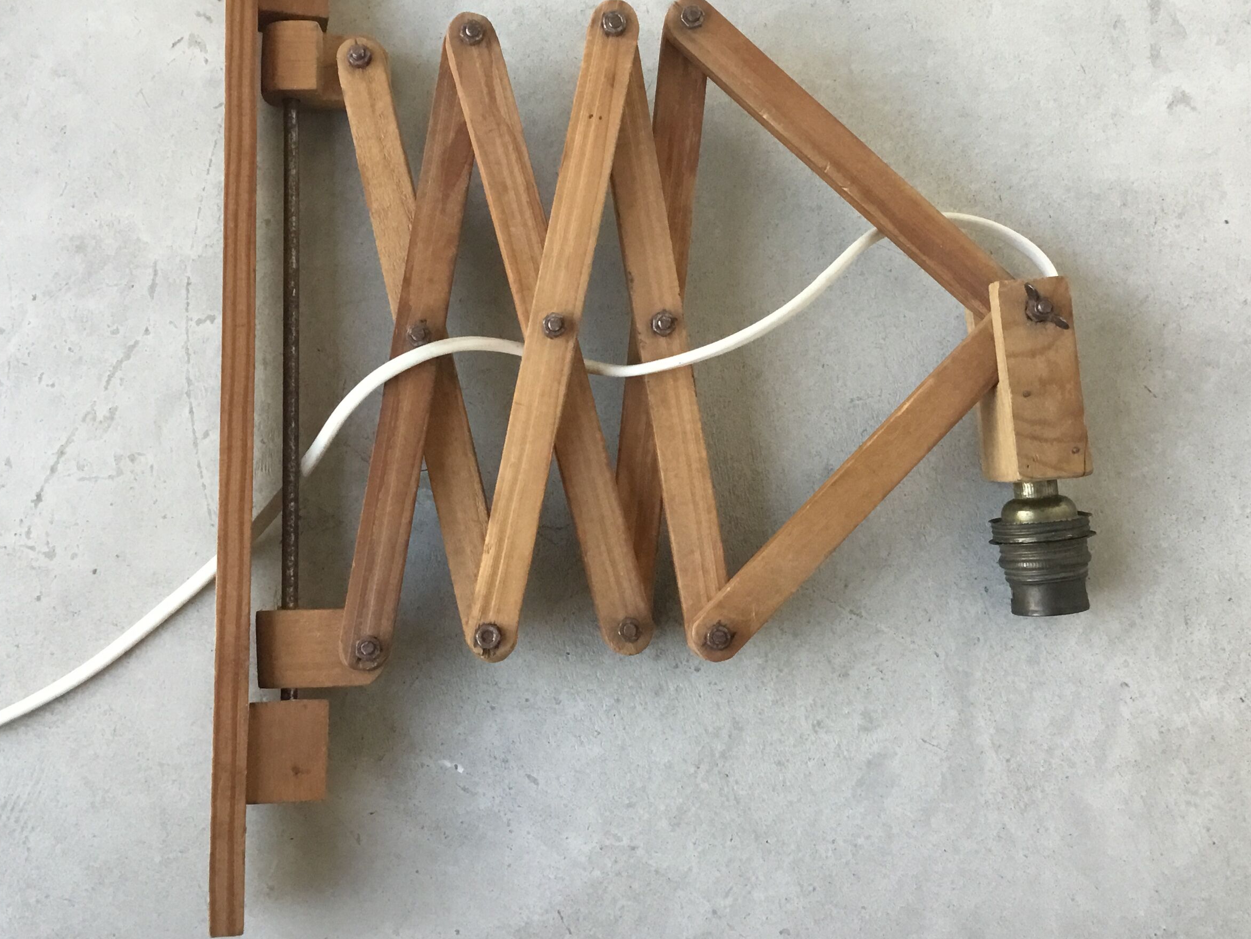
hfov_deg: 43.8
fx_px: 1554
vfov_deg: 33.5
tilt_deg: -81.3
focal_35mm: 43
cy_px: 393
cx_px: 631
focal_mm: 3.3
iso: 64
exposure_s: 1/33
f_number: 2.4
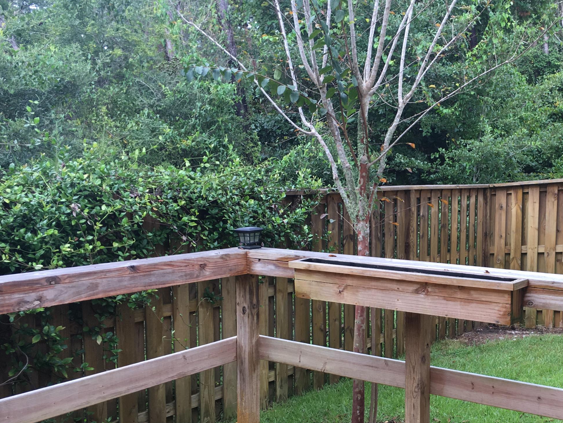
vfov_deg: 32.1
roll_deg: +0.0
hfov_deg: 40.9
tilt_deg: -7.4
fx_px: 732
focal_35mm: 45
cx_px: 422
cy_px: 260
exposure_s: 1/120
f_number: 2.2
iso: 25
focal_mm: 4.15
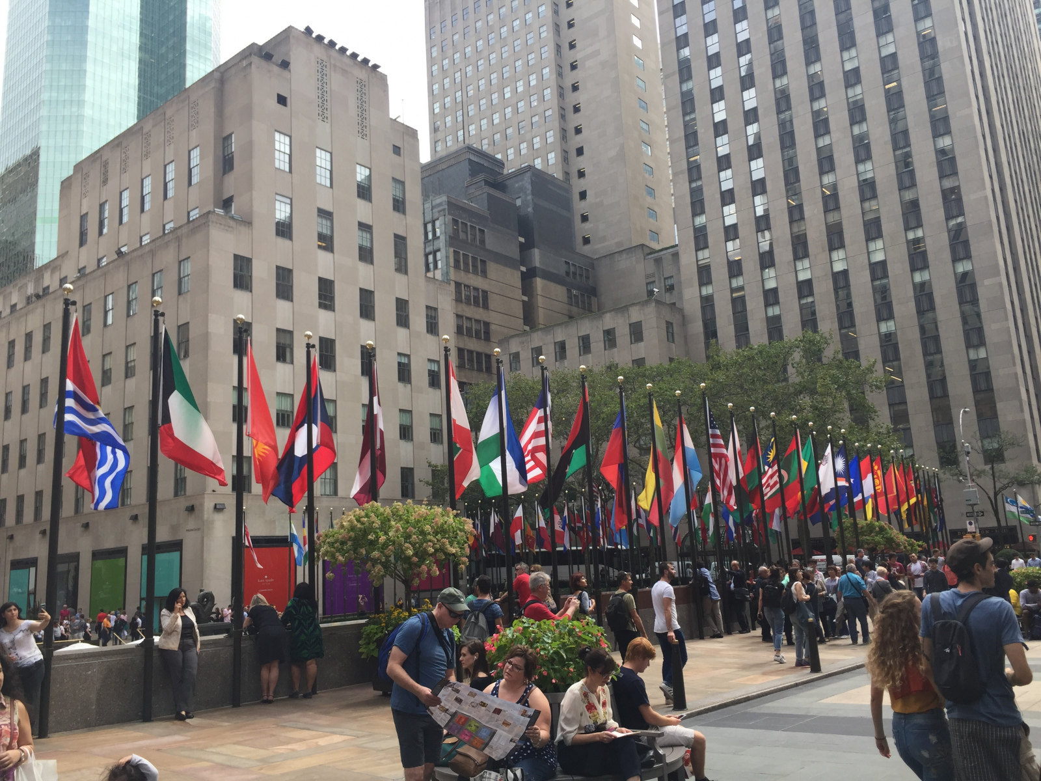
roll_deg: +1.8
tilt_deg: +11.6
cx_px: 520
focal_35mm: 29
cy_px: 390
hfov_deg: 61.7
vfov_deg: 48.2
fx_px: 872
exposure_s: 1/449
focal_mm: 4.15
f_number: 2.2
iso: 32
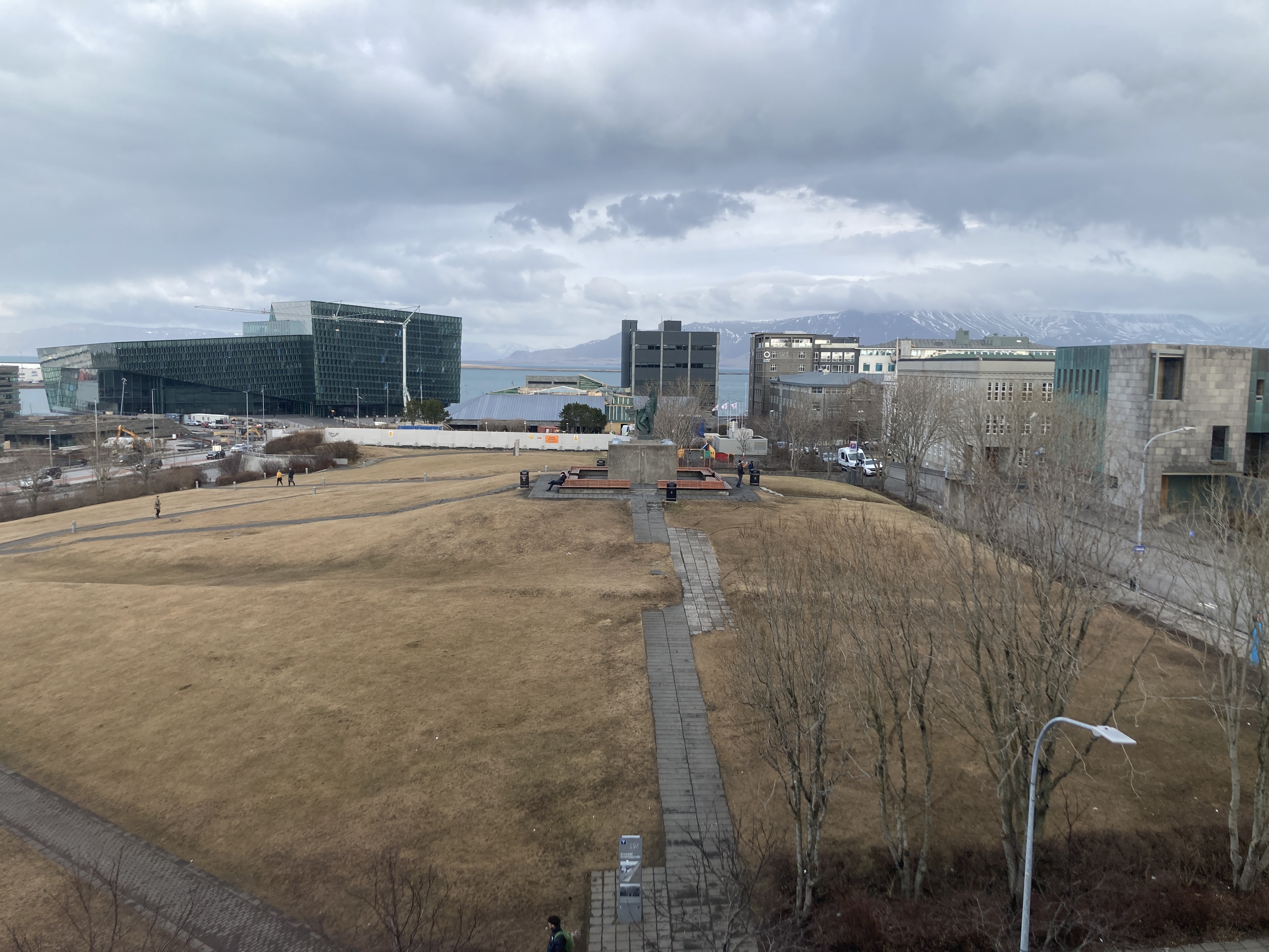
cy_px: 476
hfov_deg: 63.4
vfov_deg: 49.7
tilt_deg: -5.1
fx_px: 1026
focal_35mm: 28
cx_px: 634
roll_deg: -1.1
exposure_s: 1/440
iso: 20
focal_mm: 3.99
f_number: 1.8
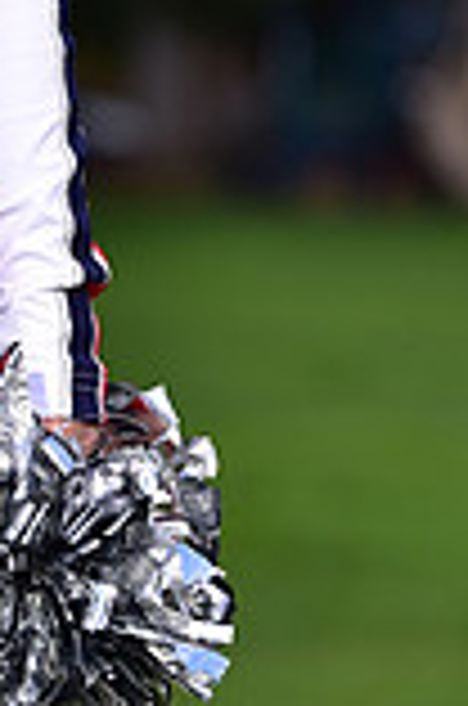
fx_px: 10517
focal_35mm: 537
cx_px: -277
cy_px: -468
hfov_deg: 2.5
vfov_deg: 3.8
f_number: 5
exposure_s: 1/250
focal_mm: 145
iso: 160
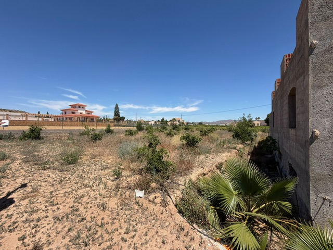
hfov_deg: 102.1
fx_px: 135
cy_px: 125
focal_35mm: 14
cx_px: 166
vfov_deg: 85.7
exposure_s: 1/1001
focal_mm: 2.22
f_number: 2.2
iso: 25
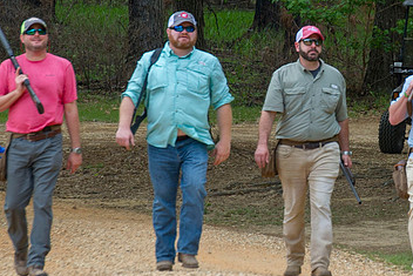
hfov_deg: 3.8
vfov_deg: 2.5
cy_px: 159
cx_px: 349
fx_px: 6301
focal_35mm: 549
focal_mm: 200
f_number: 6.3
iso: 200
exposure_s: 1/320
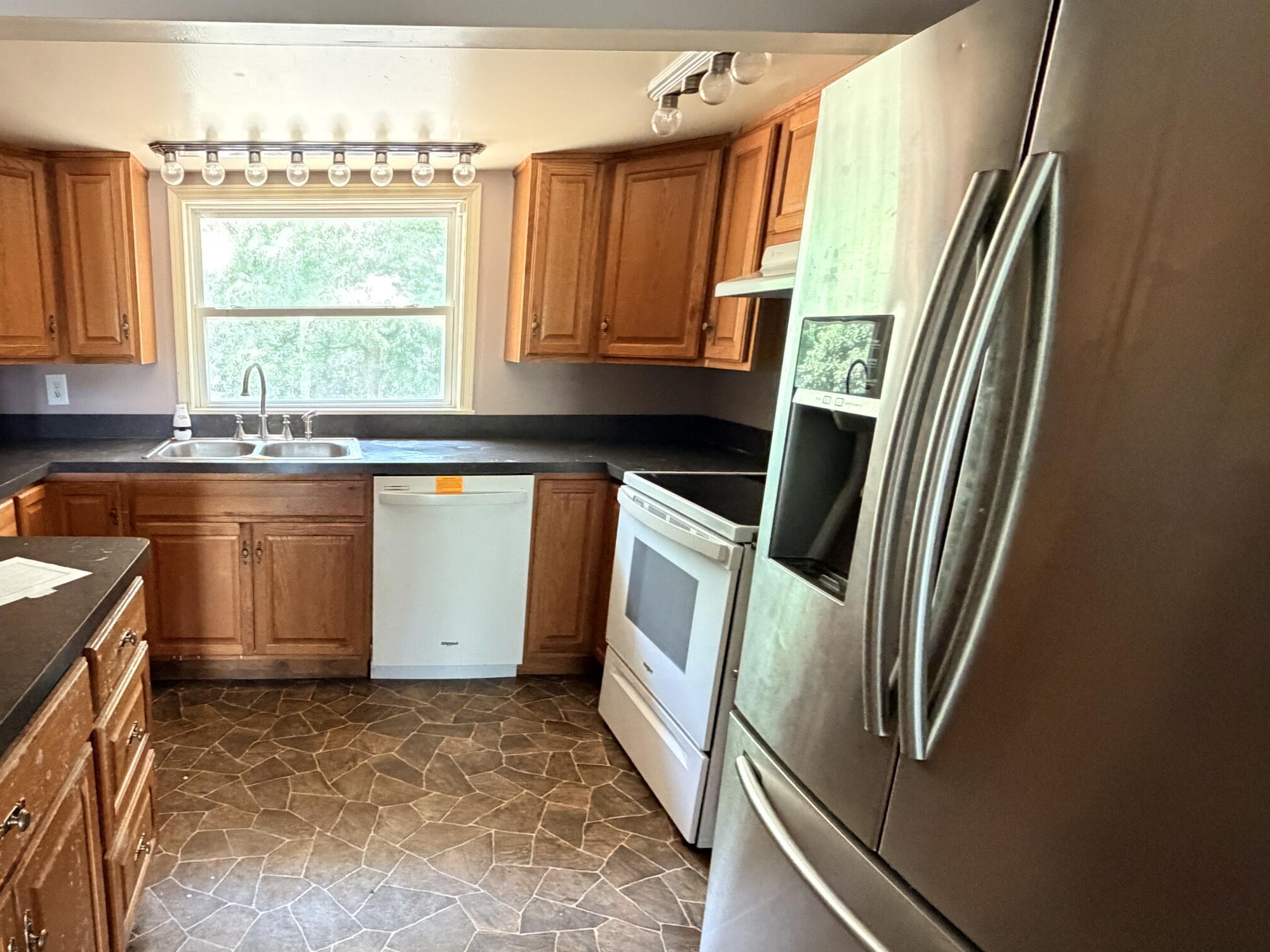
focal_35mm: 21
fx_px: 770
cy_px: 539
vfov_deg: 63.2
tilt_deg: -12.4
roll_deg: -0.3
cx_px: 351
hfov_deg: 74.5
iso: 800
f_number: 2.2
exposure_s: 1/60
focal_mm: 2.22
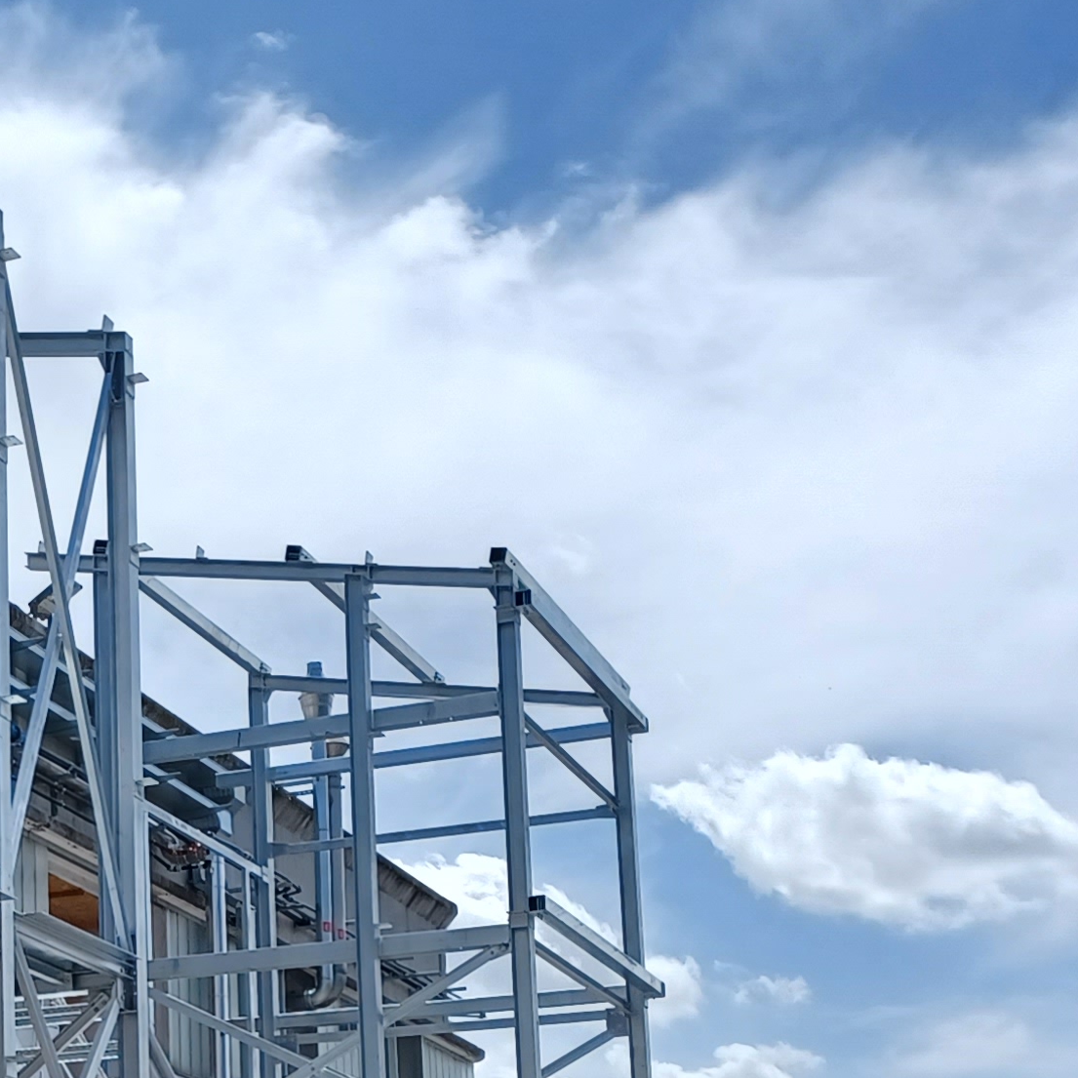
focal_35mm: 80
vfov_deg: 21.0
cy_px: 1030
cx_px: -227
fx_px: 2819
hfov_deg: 20.2
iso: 32
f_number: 1.8
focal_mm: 4.6
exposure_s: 1/789
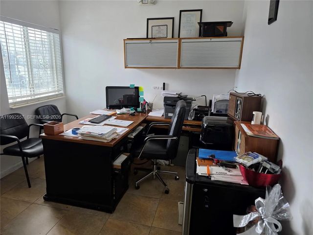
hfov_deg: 73.9
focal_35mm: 23
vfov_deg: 58.9
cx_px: 156
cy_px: 118
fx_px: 208
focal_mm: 6.3
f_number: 1.7
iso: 125
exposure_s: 1/120
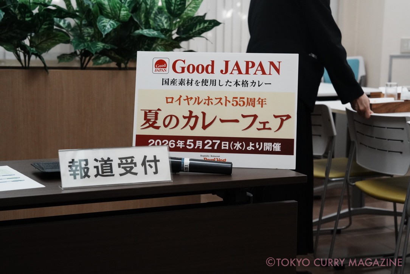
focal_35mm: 65
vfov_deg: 20.9
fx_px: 741
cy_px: 137
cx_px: 205
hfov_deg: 30.9
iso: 4000
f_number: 6.3
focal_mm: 65
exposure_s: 1/500
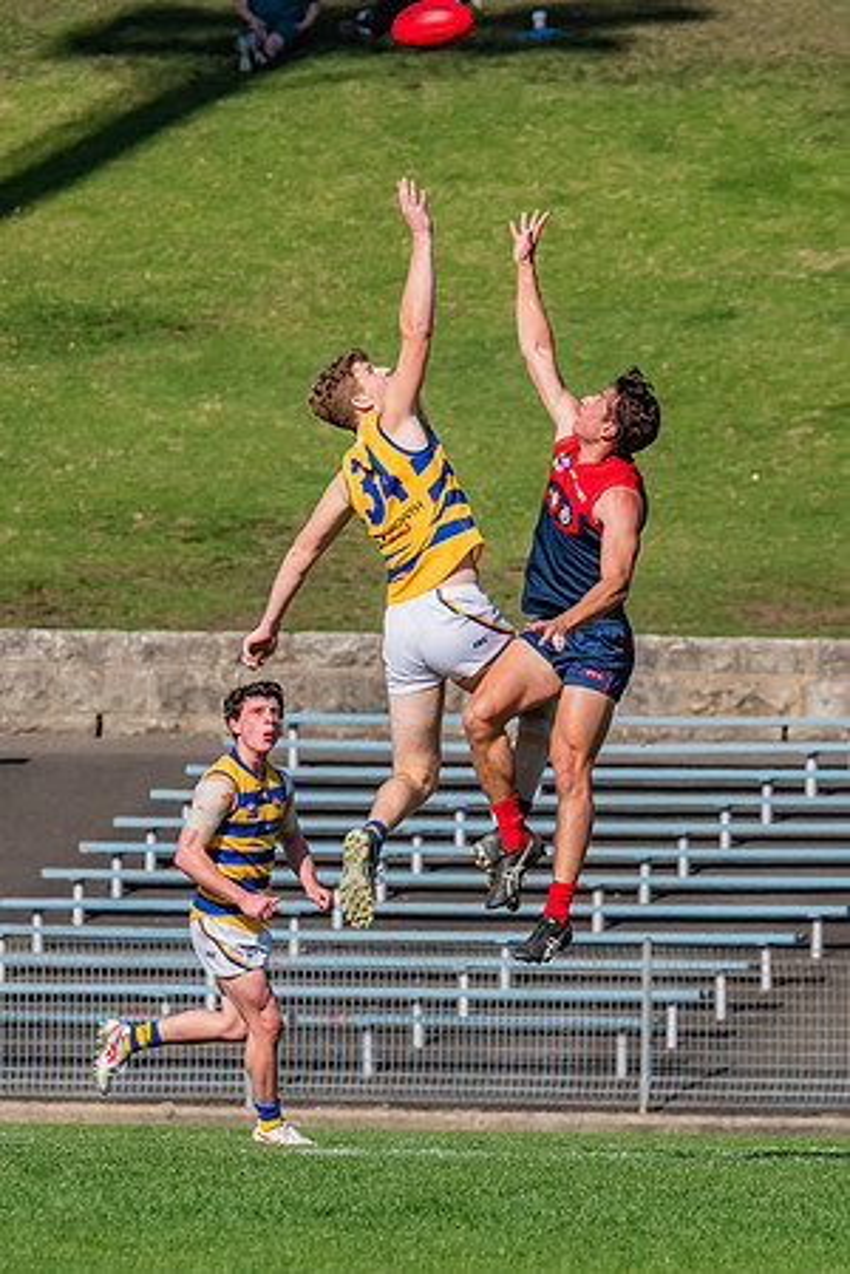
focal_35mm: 733
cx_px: 513
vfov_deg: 2.8
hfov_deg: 1.9
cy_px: 704
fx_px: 25970
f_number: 11
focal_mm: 420
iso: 800
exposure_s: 1/1600
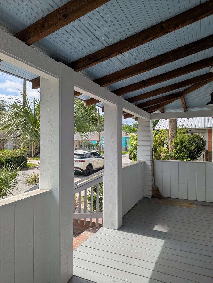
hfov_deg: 56.9
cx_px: 106
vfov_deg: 71.5
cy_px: 142
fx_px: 196
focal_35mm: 24
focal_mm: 6.81
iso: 40
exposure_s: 1/2217
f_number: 1.85
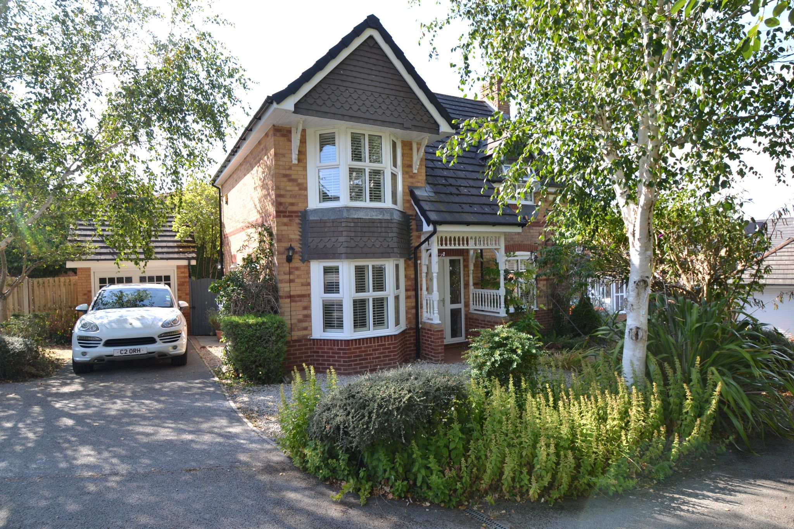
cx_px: 397
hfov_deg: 90.0
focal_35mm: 18
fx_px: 397
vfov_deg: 67.4
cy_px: 264
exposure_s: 1/125
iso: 140
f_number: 5.6
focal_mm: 12
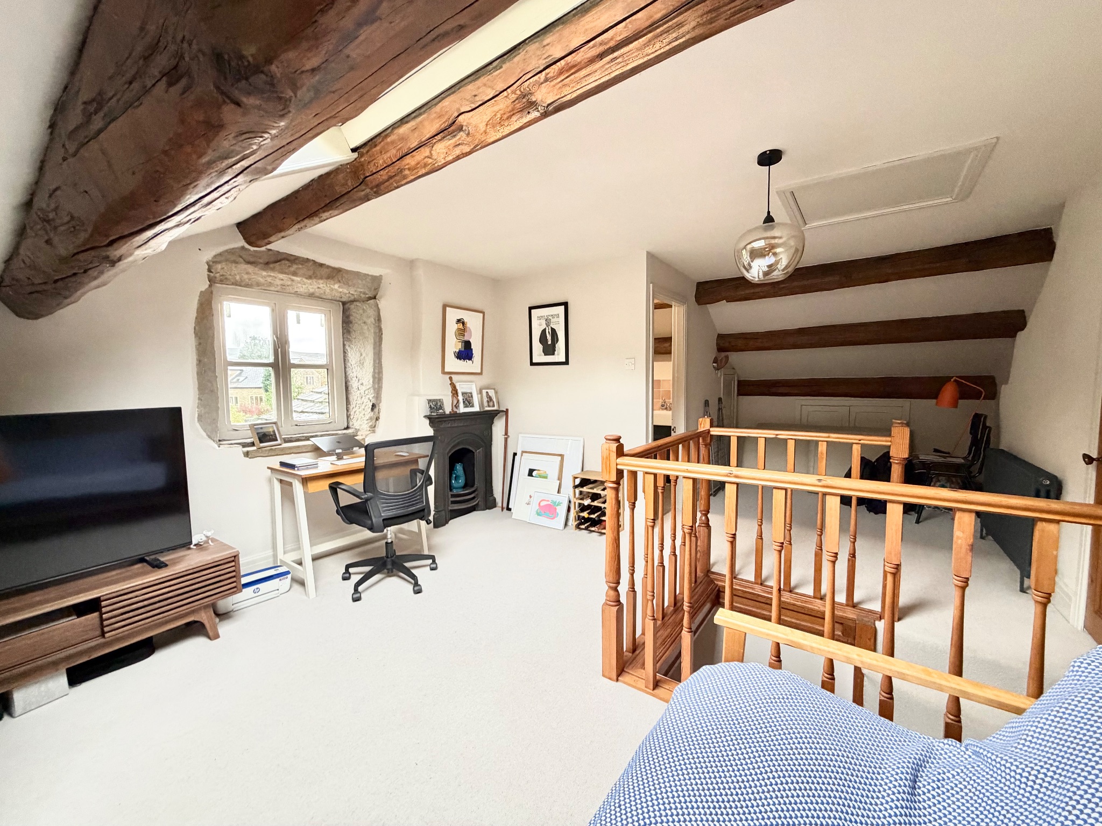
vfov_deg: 85.7
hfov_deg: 102.1
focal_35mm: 14
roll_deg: +1.1
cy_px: 413
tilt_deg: -4.6
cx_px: 551
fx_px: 446
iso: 320
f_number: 2.2
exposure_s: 1/98
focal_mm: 2.22
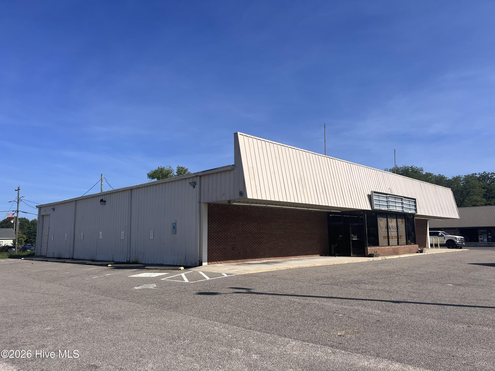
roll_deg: +0.5
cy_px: 186
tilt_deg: +7.8
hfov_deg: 67.3
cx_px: 248
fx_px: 372
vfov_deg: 53.1
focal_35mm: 26
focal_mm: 5.7
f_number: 1.5
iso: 50
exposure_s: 1/5882
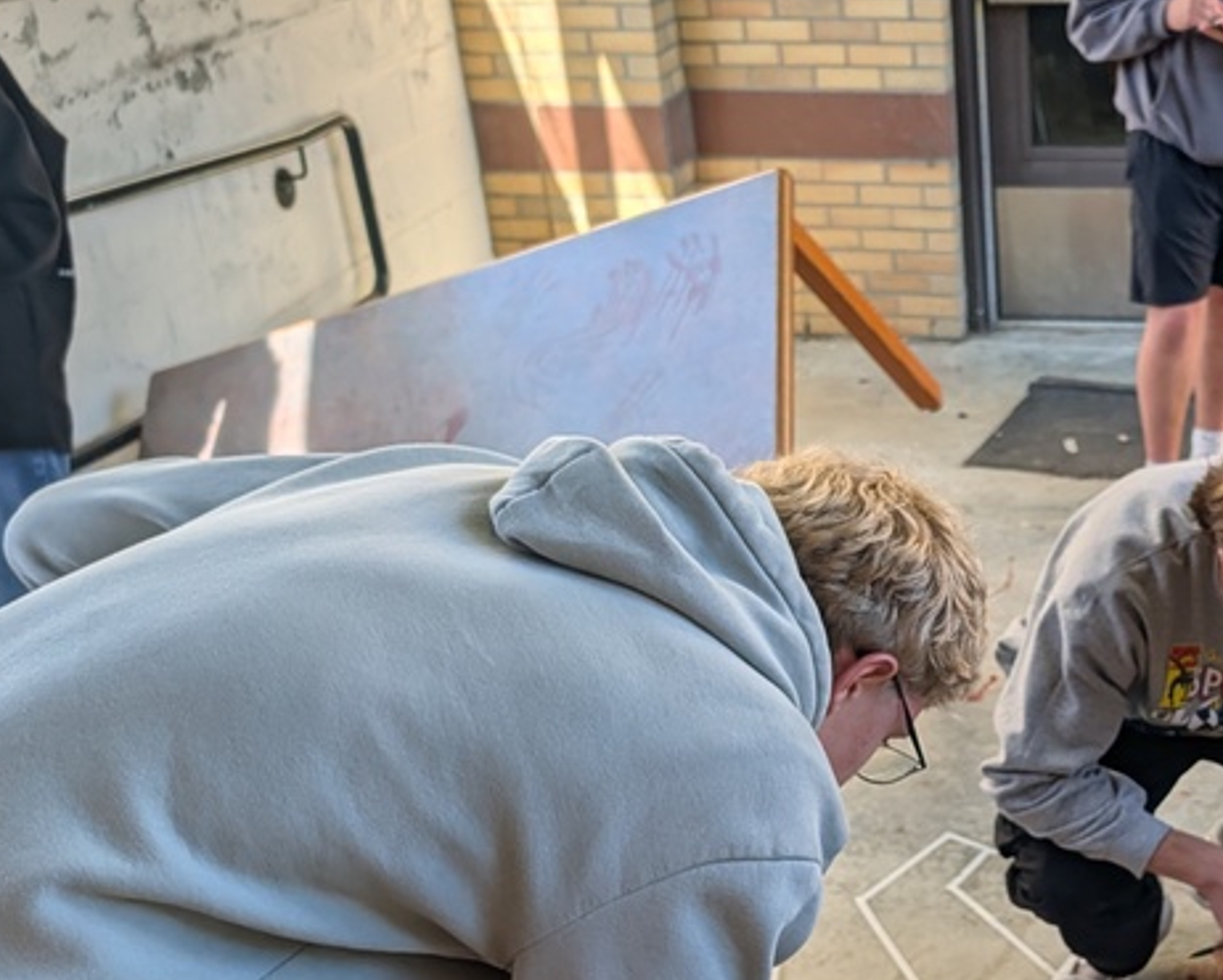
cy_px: 804
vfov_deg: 28.4
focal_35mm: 52
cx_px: 1109
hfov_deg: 34.0
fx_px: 1883
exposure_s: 1/256
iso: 18
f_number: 1.68
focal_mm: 6.9
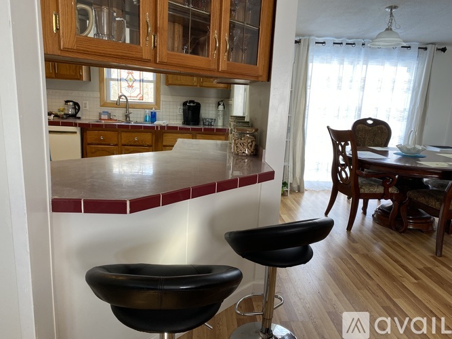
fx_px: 339
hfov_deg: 67.3
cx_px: 226
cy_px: 170
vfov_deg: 53.0
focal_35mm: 26
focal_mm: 4.25
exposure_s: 1/120
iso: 100
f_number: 1.8
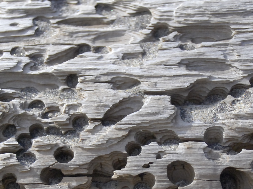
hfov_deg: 11.3
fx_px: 1279
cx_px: 143
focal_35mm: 175
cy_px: 183
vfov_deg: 8.4
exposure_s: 1/4000
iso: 1000
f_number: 4.8
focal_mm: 44
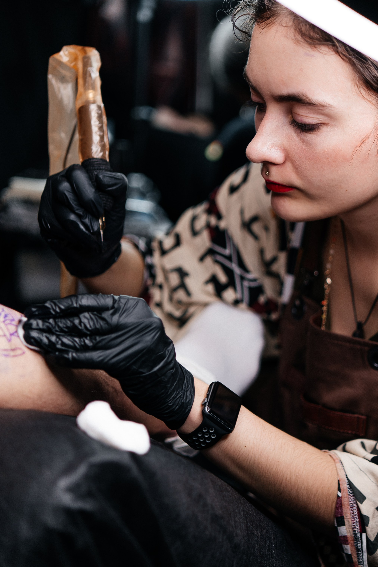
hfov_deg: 22.2
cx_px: 225
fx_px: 961
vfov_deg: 32.9
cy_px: 273
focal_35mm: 61
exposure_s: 1/250
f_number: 1.8
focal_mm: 45
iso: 250
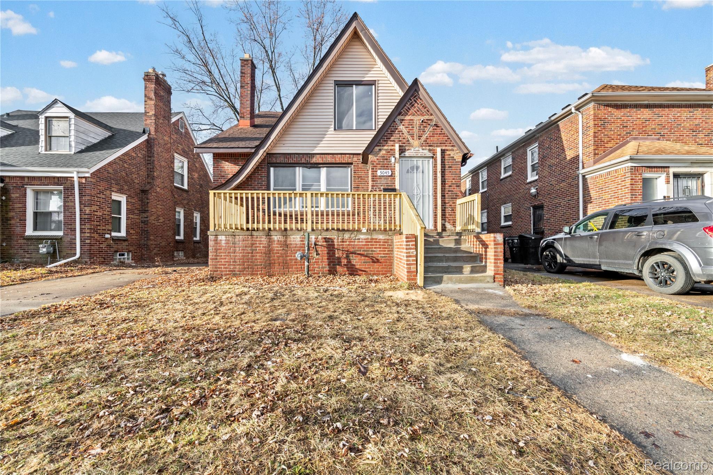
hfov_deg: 104.3
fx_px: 277
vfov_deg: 81.2
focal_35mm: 14
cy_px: 238
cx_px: 356
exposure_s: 1/60
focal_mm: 14
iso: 400
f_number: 10
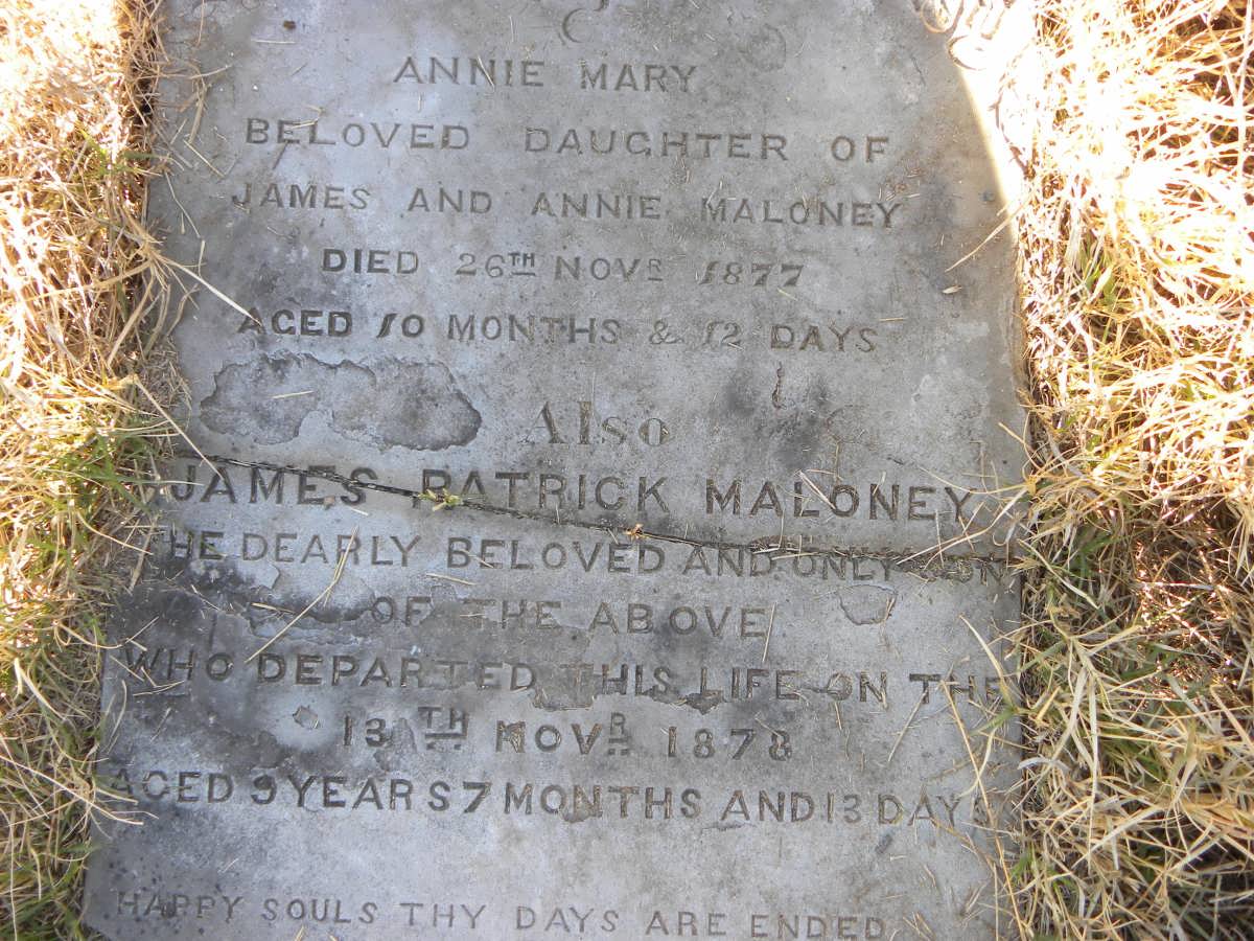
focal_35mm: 33
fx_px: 1195
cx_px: 627
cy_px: 470
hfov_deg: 55.4
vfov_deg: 42.9
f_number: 2.8
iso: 69
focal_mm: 5.9
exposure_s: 1/59.6
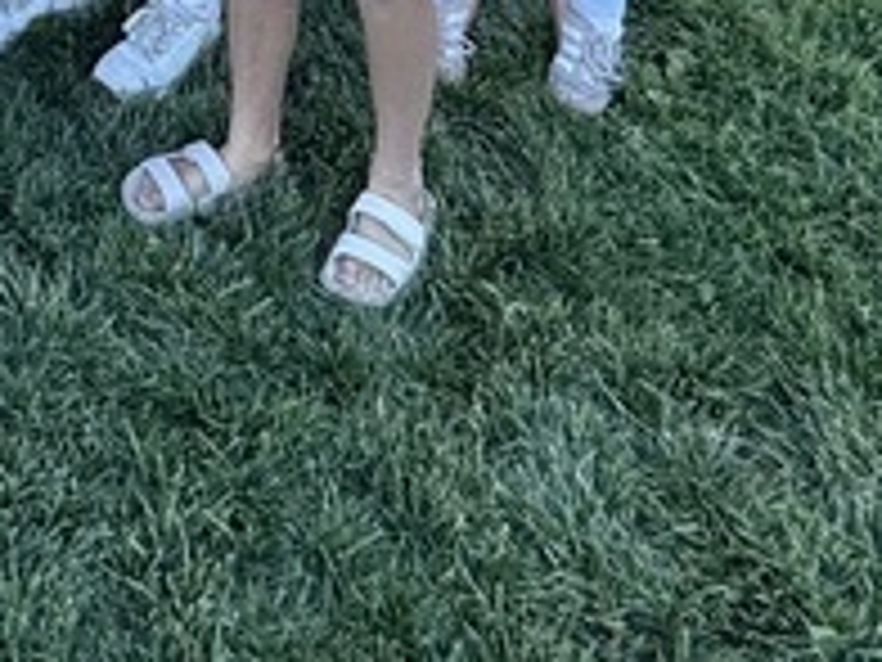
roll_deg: -0.8
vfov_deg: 16.3
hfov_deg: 23.5
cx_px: -274
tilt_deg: -16.7
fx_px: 1860
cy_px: -599
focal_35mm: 73
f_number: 2.2
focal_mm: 2.22
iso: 40
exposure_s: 1/168
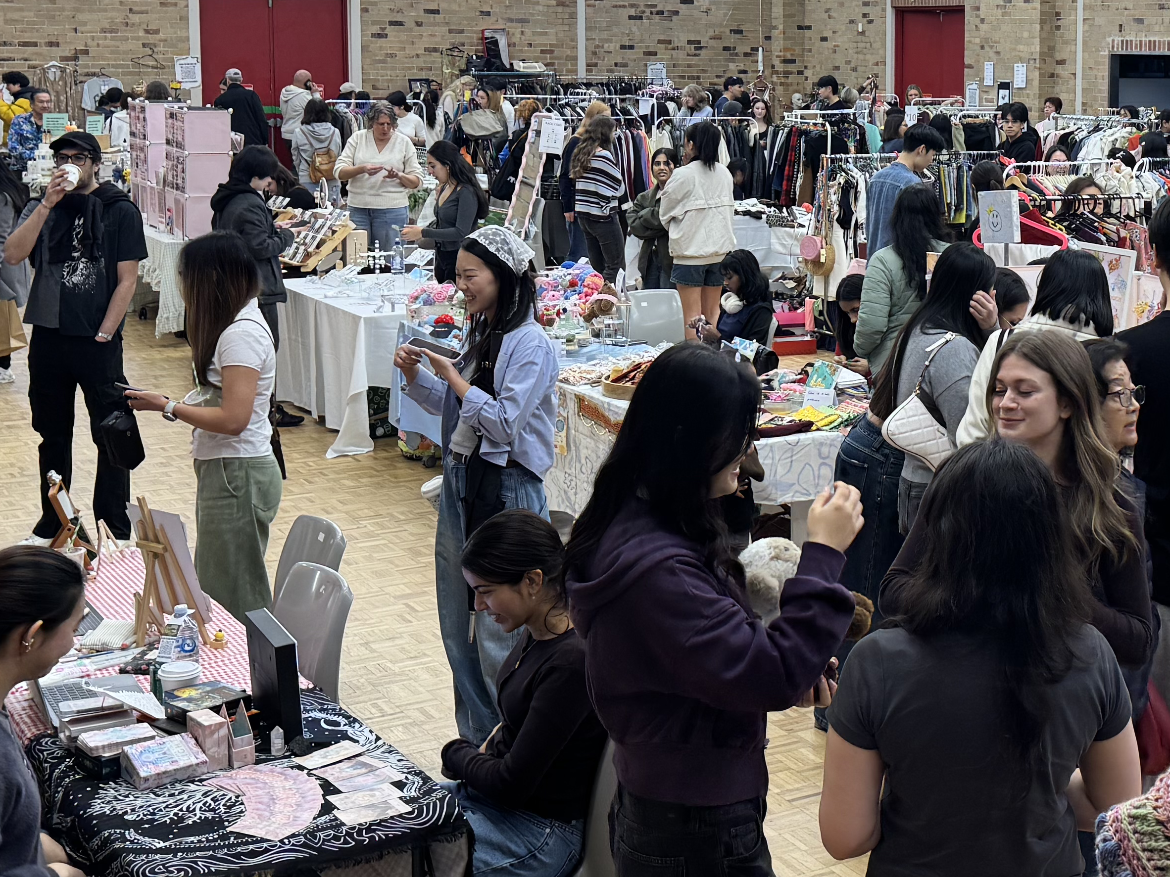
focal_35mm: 58
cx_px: 995
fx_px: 1960
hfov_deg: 32.0
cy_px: 246
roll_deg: -0.6
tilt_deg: -4.7
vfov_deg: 25.0
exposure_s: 1/100
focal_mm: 6.76
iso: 100
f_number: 1.78
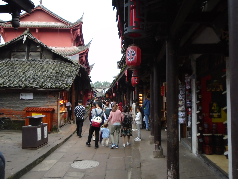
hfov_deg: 58.4
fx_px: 213
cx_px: 119
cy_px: 90
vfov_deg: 45.4
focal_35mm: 31
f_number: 3.5
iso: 200
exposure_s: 1/40
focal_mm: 5.5
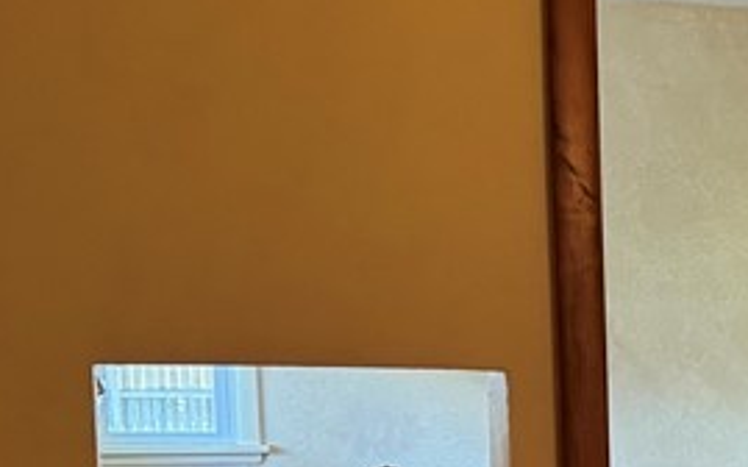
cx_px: 1171
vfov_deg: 13.0
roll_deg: -1.0
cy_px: 612
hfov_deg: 18.6
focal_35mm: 97
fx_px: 1977
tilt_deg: -8.8
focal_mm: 6.76
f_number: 1.78
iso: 400
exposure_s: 1/60
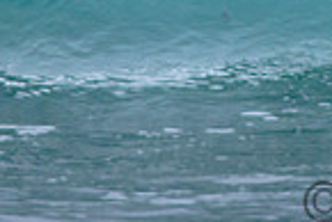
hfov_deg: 0.9
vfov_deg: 0.6
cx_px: 465
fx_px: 20272
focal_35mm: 2196
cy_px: -229
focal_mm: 400
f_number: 5.6
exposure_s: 1/2000
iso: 720
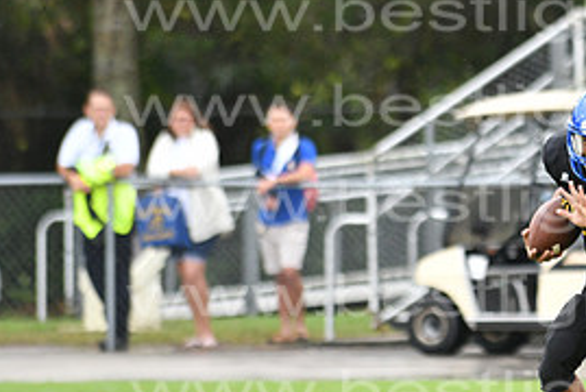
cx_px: 625
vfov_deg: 3.0
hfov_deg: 4.5
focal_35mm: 452
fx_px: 7365
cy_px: 254
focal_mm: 140
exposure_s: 1/1600
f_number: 3.5
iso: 800
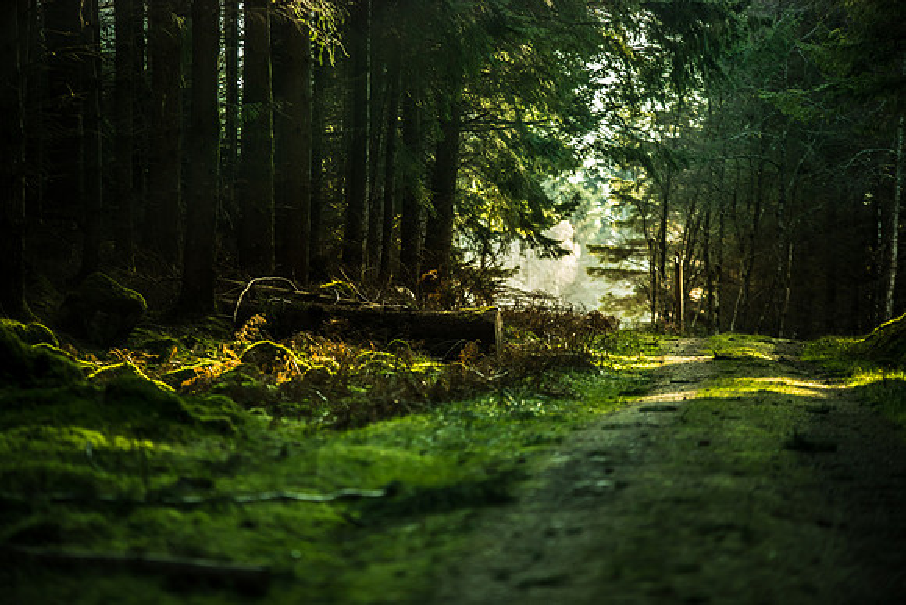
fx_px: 4405
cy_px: 302
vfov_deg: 7.9
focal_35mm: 175
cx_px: 453
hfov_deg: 11.7
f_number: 3.2
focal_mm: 175
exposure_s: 1/200
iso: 200
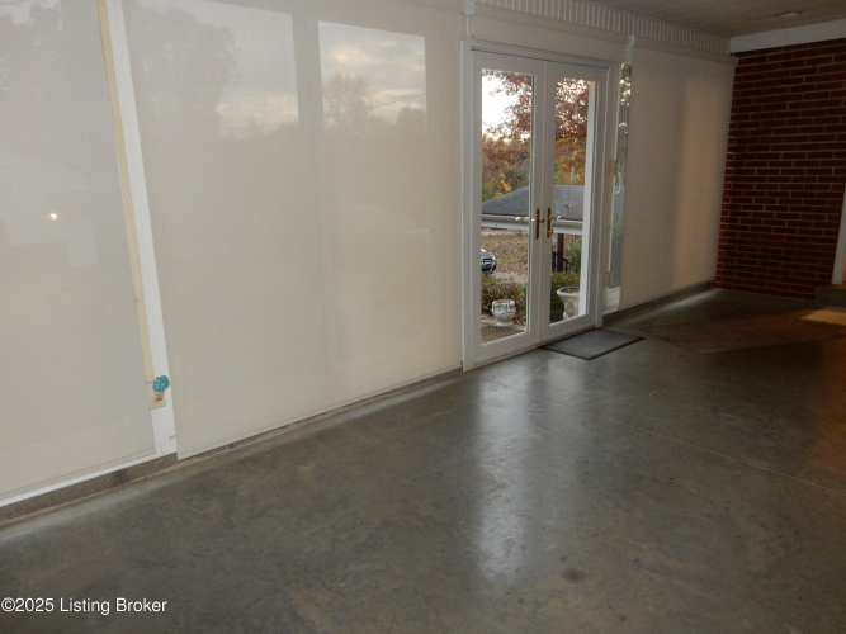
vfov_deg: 54.9
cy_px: 317
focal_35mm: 25
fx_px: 611
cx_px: 423
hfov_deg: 69.4
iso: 250
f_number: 3.7
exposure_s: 1/30
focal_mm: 4.5
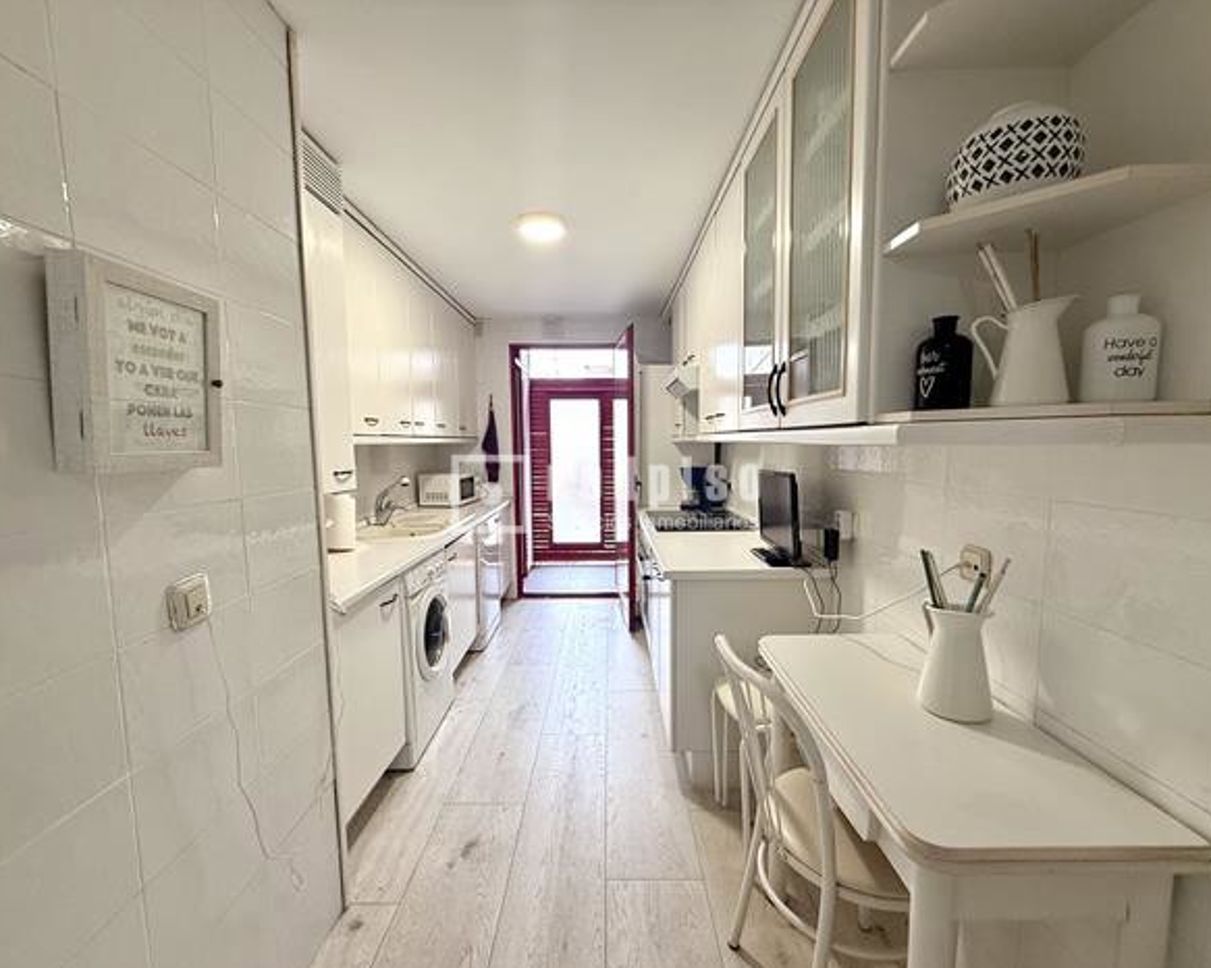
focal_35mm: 15
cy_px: 496
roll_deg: +0.1
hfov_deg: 96.8
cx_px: 609
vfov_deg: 84.0
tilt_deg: -5.9
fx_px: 537
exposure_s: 1/100
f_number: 2.2
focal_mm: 2.22
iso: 125
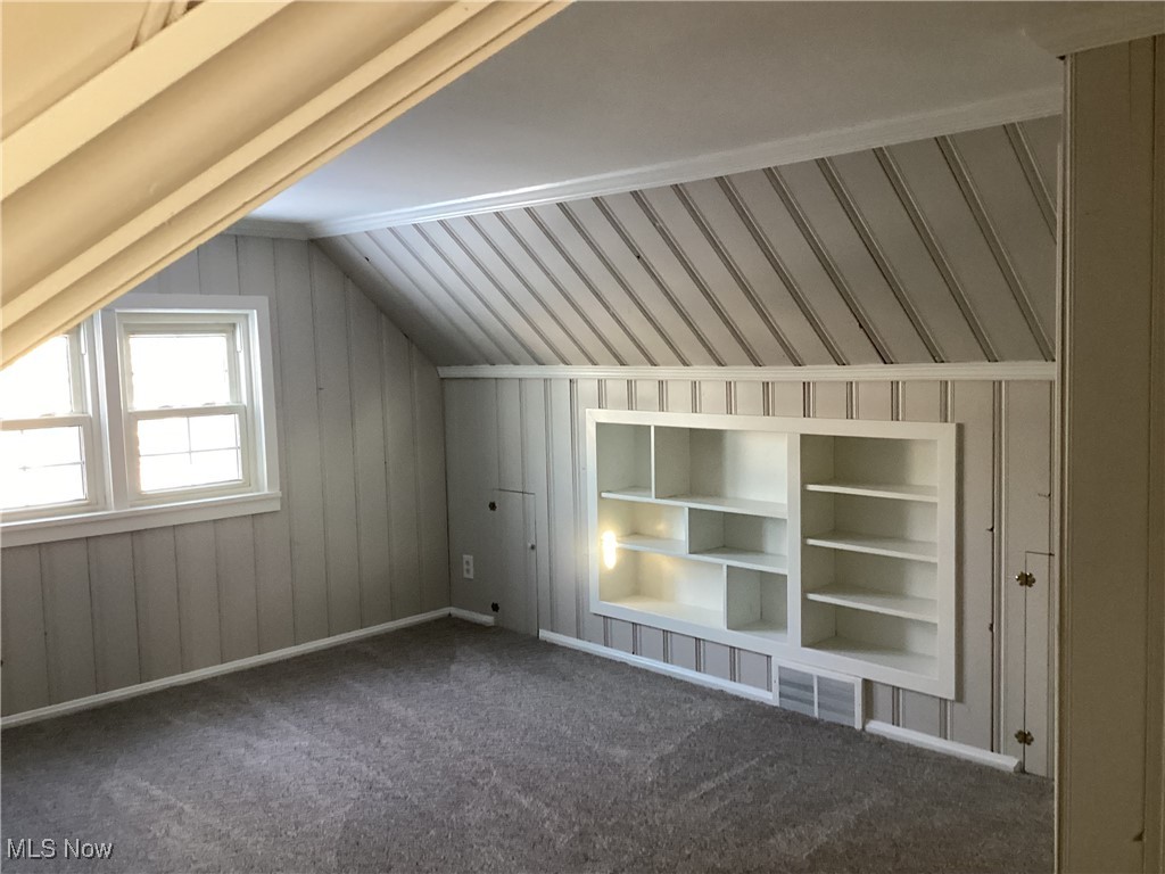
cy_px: 437
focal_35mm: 31
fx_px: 1043
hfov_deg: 58.4
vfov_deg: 45.4
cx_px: 582
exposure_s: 1/40
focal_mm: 3.3
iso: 250
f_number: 2.4
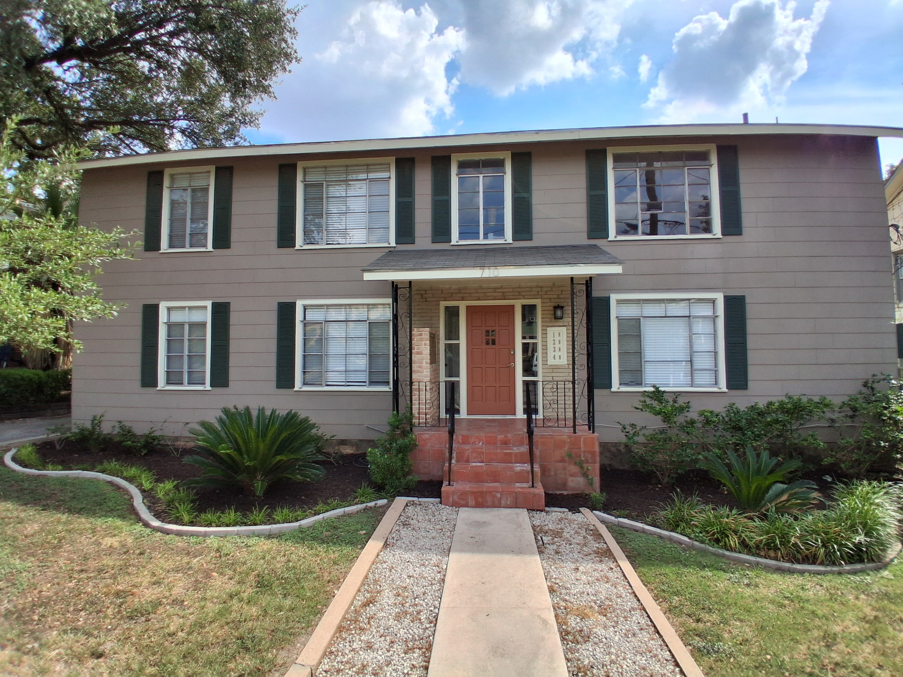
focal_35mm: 17
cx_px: 452
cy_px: 338
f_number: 2.2
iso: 50
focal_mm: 1.4
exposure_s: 1/1381
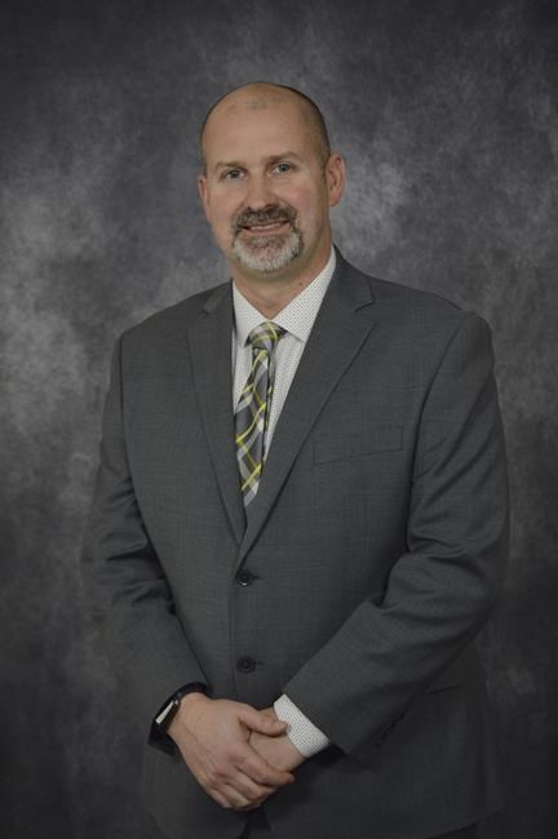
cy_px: 420
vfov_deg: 24.6
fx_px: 1922
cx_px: 279
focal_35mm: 82
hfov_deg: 16.5
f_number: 4
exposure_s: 1/40
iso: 400
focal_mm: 55
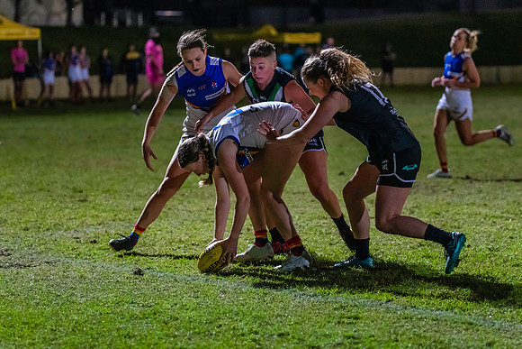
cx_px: 277
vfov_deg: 9.6
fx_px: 2068
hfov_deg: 14.4
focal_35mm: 143
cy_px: 169
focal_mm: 120
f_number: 2.8
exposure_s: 1/1000
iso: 9000
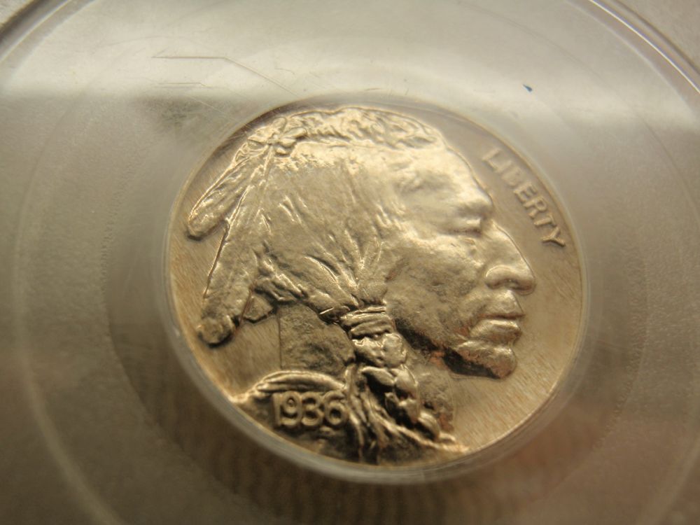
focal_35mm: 40
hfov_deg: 46.8
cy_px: 262
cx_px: 350
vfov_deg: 36.0
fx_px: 809
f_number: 3.9
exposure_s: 1/50
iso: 64
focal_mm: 7.25
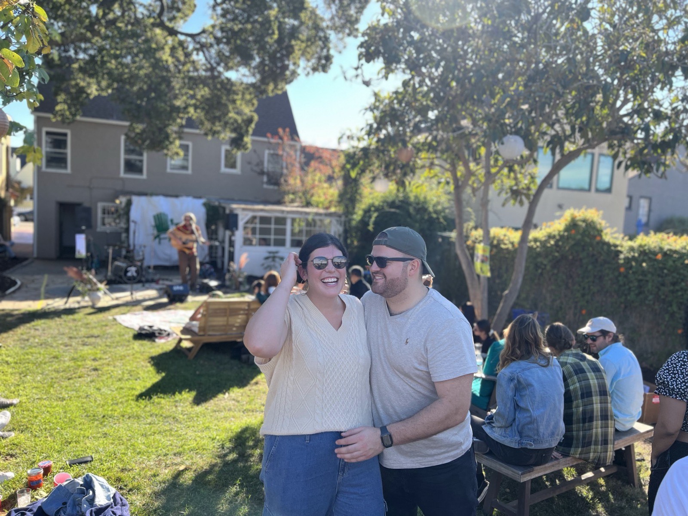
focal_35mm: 26
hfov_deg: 67.3
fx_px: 517
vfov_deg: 53.1
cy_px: 258
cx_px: 344
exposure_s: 1/544
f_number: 1.5
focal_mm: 5.7
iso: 50
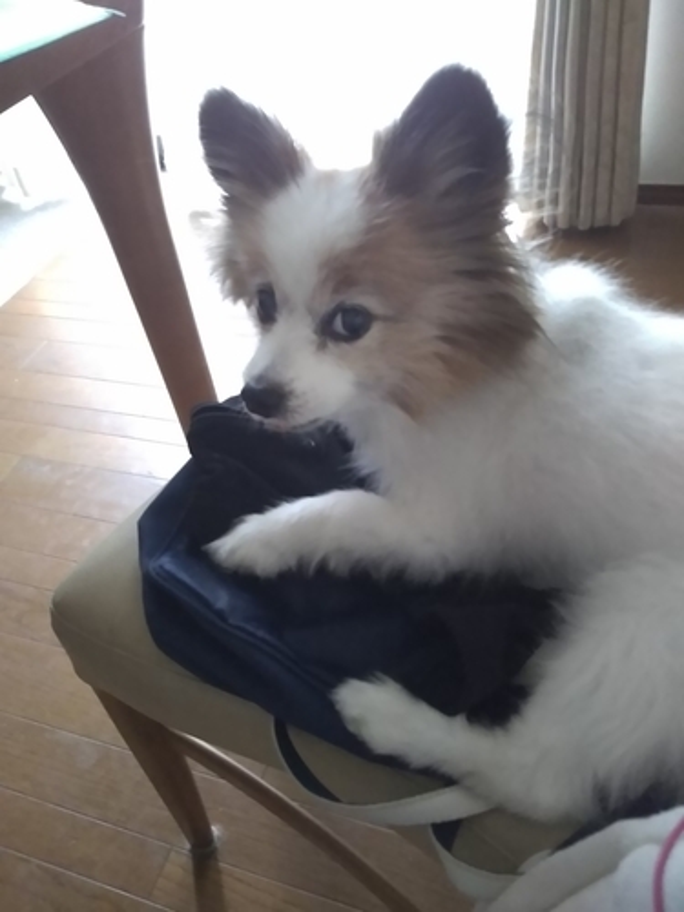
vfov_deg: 60.0
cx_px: 342
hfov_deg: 46.8
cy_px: 456
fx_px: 790
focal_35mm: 30
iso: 800
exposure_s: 1/8
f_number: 2.2
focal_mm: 4
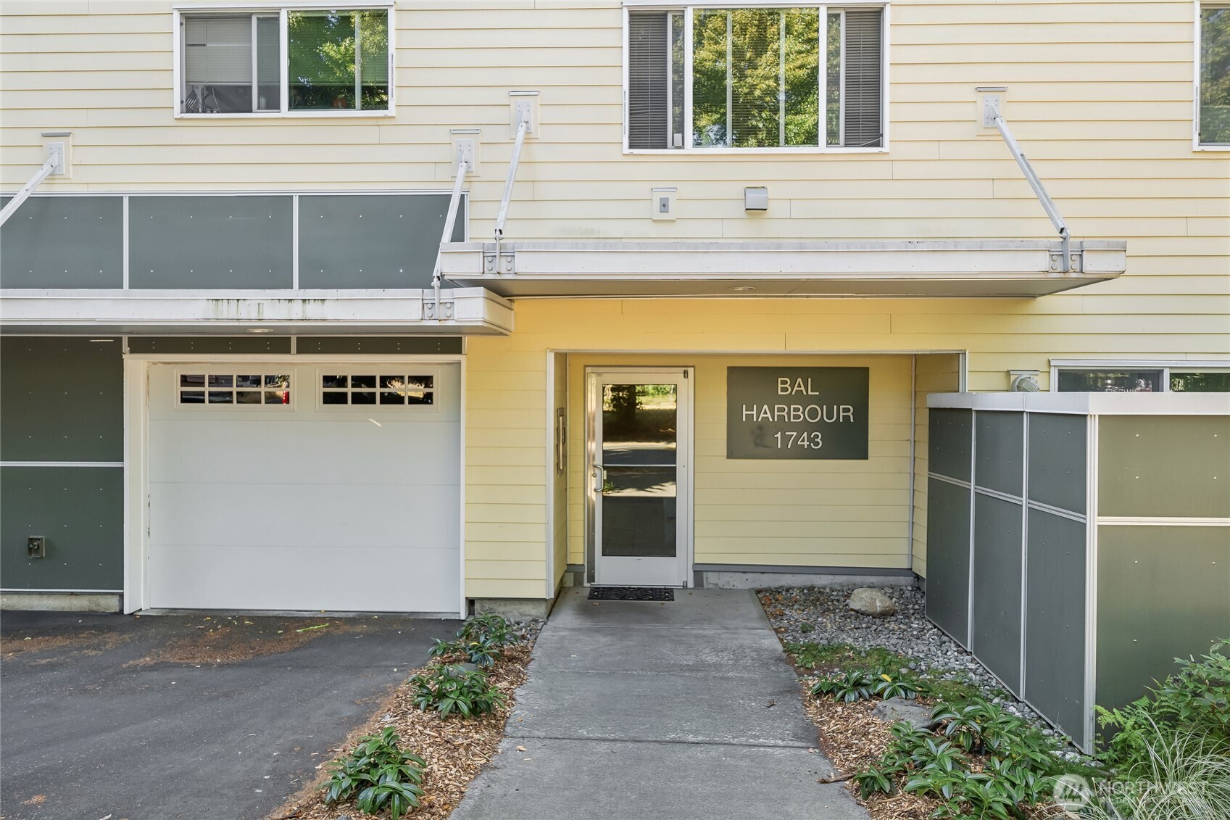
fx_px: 897
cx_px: 615
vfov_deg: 49.1
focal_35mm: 26
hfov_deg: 68.9
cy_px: 410
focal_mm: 17.5
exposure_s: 1/20
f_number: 9
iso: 250
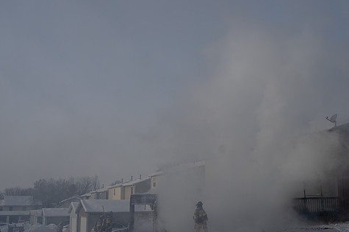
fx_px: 455
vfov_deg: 28.6
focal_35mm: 47
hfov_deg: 41.9
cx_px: 184
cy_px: 127
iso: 125
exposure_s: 1/4000
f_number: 5
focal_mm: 35
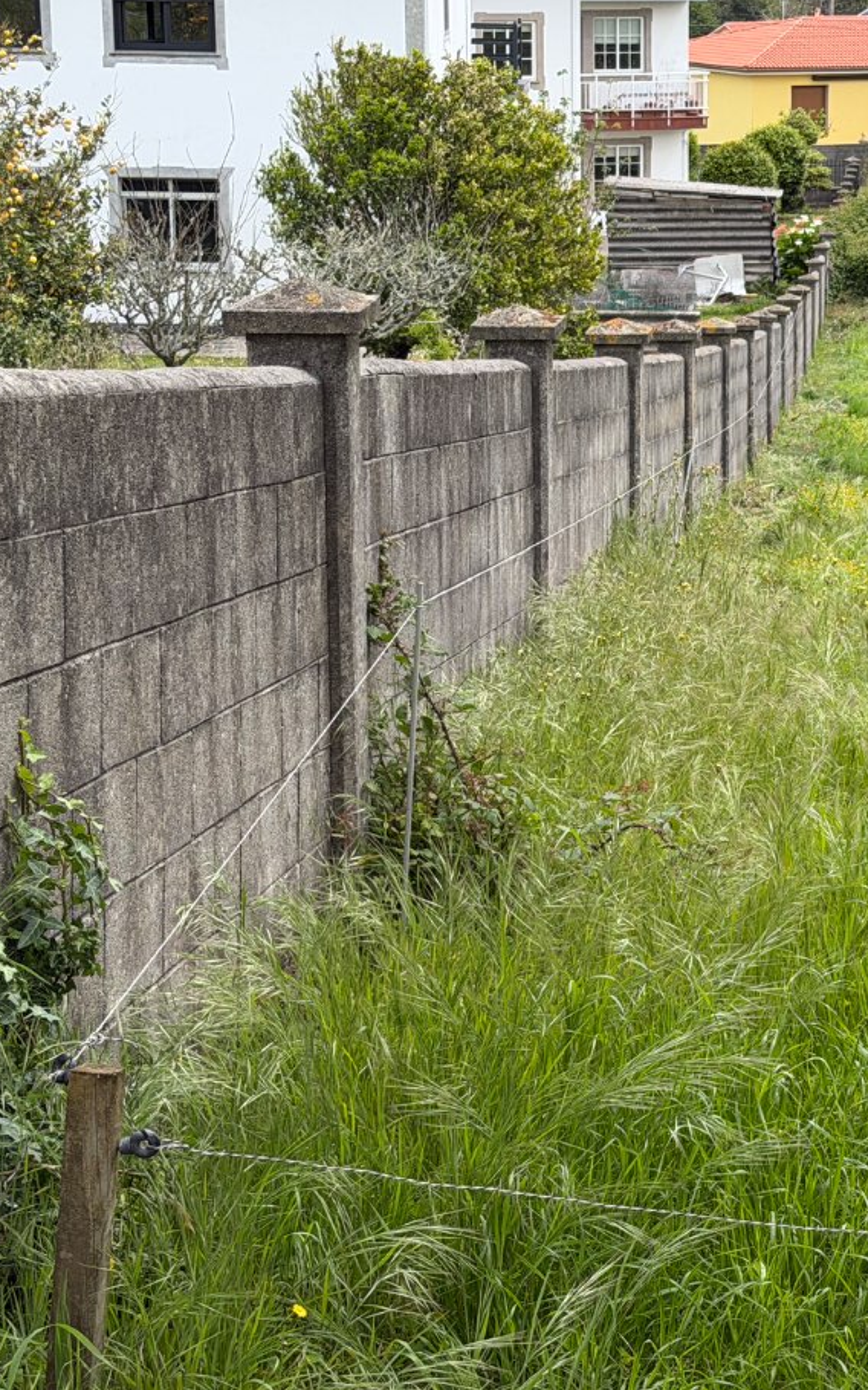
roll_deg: -0.2
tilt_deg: -13.5
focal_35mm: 84
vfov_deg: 24.6
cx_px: 743
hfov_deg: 15.4
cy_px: 661
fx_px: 3180
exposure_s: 1/2033
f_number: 1.78
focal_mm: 6.76
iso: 80
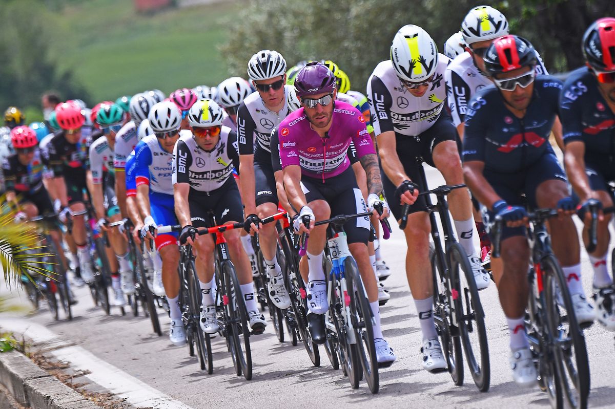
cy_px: 204
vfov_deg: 4.2
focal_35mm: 330
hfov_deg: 6.2
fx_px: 5635
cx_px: 308
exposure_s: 1/1000
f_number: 5.6
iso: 200
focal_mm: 330
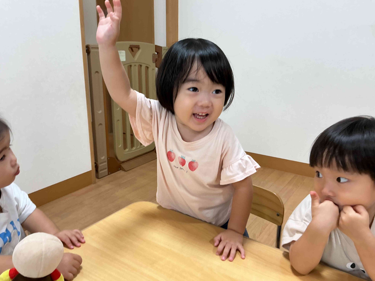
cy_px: 140
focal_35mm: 29
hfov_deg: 61.7
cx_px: 188
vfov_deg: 48.2
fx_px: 314
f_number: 1.8
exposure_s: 1/60
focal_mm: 3
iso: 50
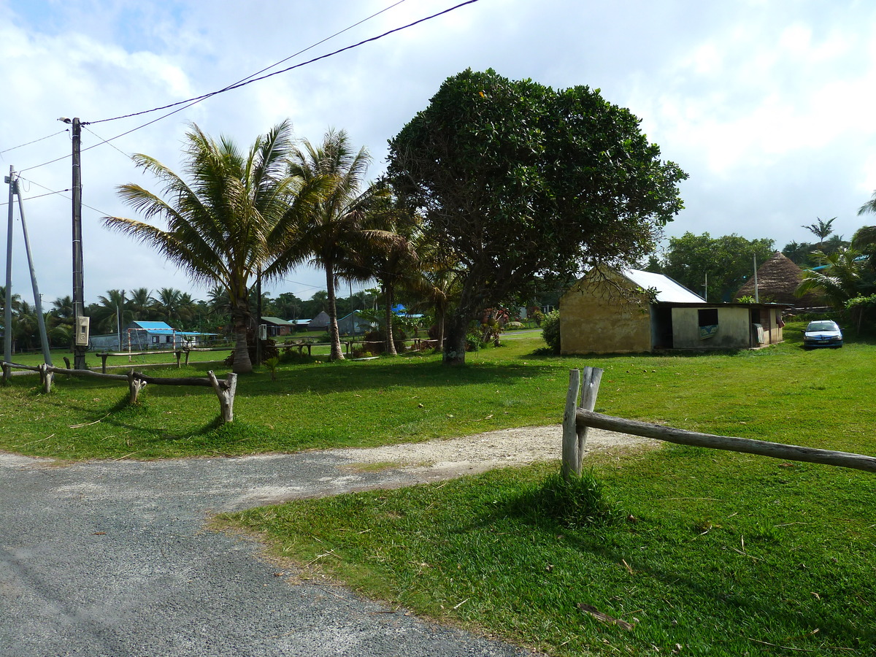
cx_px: 438
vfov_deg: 54.9
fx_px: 633
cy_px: 328
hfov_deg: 69.4
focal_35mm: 25
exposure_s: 1/500
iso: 80
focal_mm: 4.1
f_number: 4
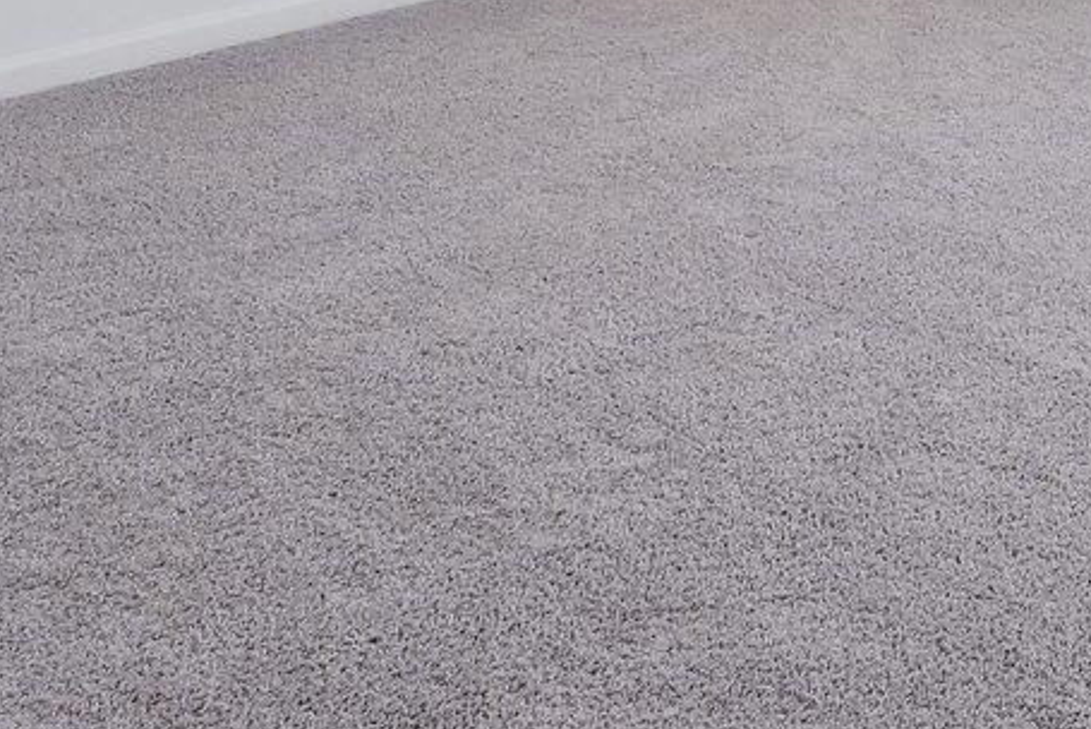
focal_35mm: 63
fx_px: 1910
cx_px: 1048
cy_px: -596
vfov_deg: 17.4
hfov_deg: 30.0
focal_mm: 14
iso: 160
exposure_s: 1/40
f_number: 8
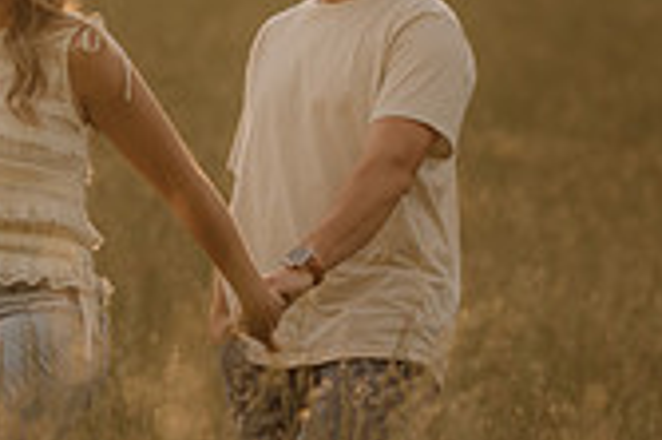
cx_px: 409
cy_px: 330
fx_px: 6191
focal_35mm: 337
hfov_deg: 6.1
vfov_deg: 4.1
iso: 250
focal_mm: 85
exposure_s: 1/800
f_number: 2
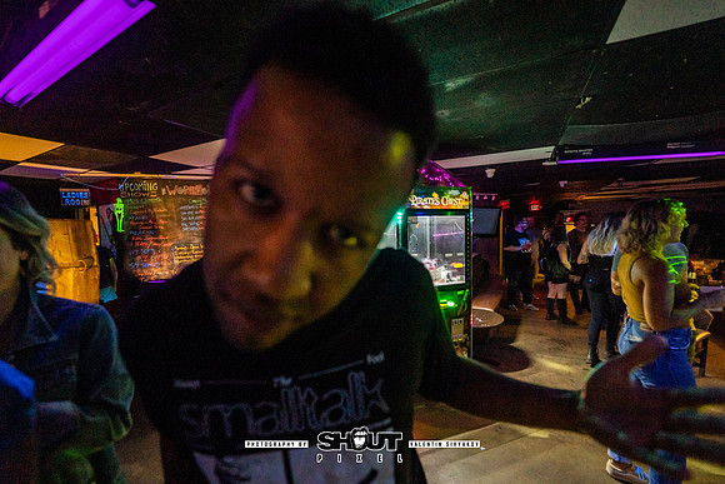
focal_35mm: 15
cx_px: 362
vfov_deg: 78.1
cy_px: 242
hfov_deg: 101.1
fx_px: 298
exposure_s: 1/200
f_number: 2.8
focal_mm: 14.8
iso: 3200
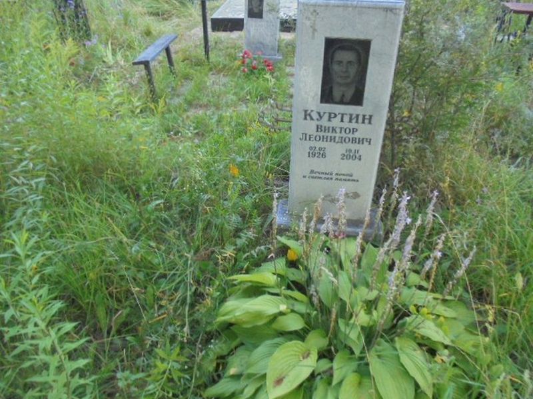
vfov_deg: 53.1
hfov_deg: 67.3
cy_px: 200
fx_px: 400
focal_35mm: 26
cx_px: 266
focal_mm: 4.6
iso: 100
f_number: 3.5
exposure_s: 1/30
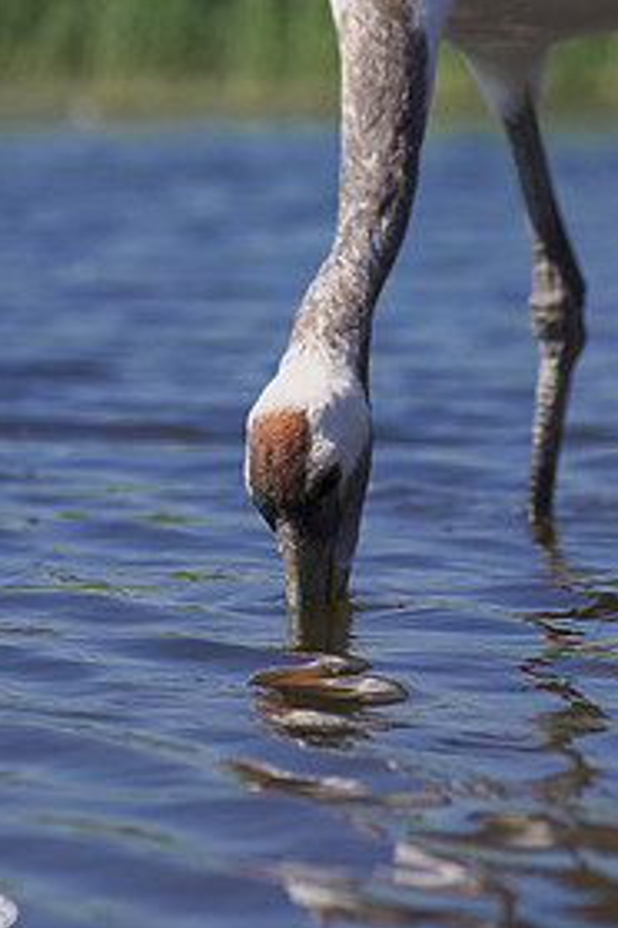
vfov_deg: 9.4
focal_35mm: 218
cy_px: 243
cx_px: 339
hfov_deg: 6.3
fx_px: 5613
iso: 100
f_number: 5
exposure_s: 1/1000
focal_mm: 90
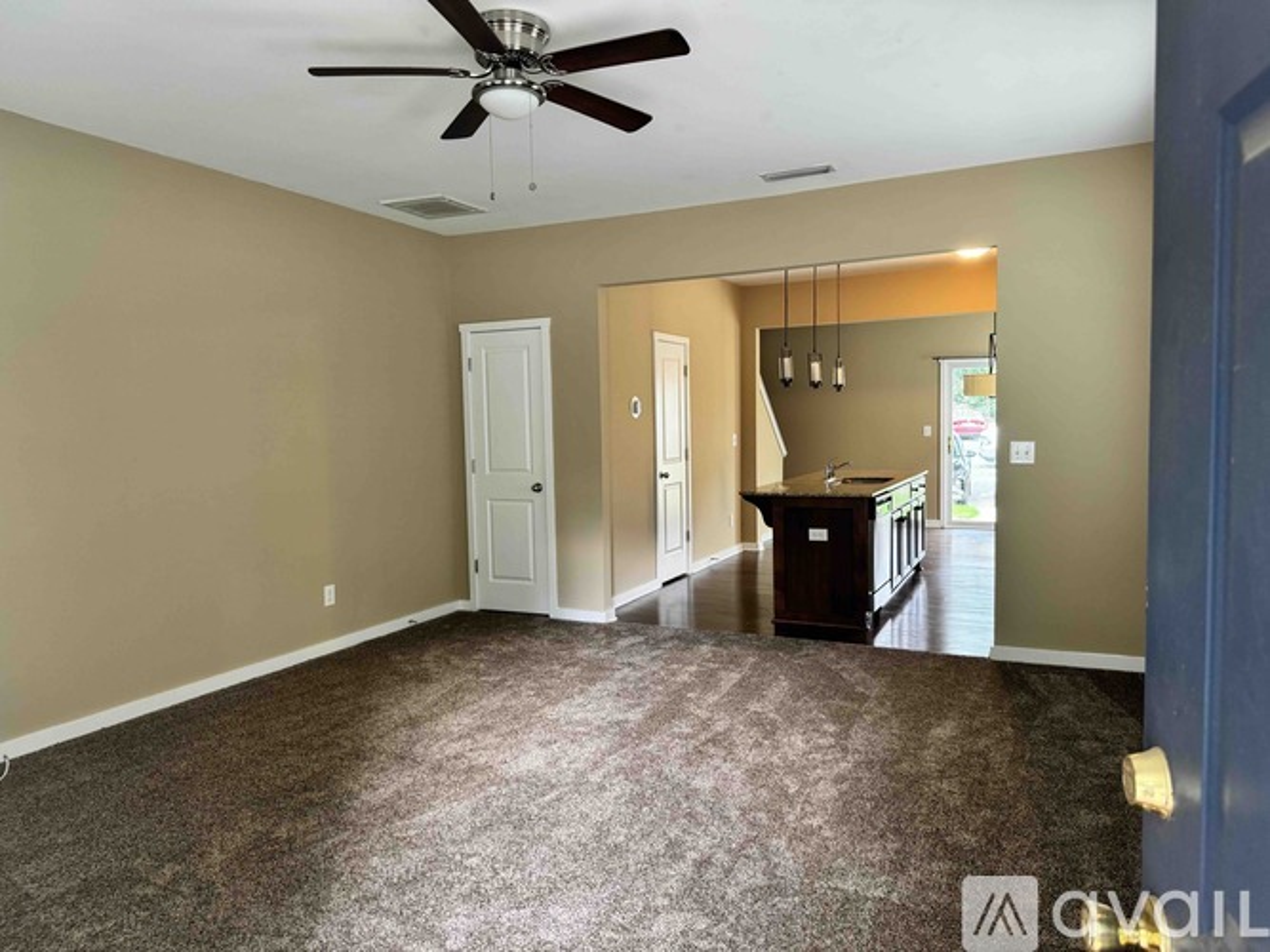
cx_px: 635
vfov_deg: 56.8
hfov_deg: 71.6
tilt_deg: -3.2
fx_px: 880
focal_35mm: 24
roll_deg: +2.0
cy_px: 476
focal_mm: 6.76
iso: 250
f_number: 1.78
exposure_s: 1/60
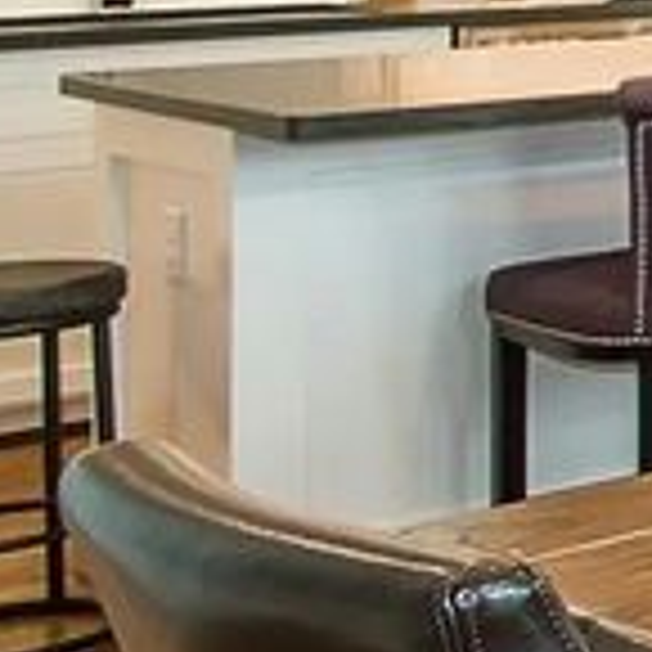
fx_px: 1918
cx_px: 2181
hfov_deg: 10.1
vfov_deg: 17.4
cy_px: -317
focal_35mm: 90
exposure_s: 1/30
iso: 200
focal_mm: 10
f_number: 16
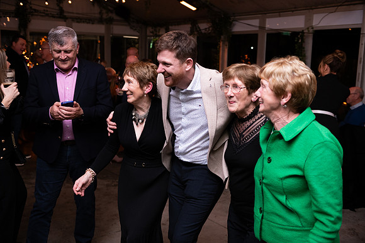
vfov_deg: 35.1
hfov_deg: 50.7
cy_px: 122
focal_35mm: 38
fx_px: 385
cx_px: 182
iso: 800
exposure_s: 1/160
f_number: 3.5
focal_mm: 38
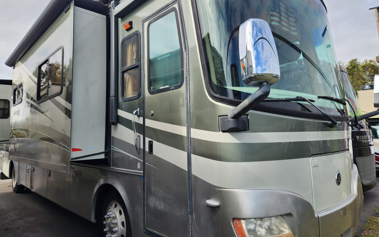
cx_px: 188
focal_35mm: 25
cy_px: 106
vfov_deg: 49.2
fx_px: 258
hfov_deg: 72.6
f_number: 1.8
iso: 20
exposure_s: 1/1402
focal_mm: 5.4
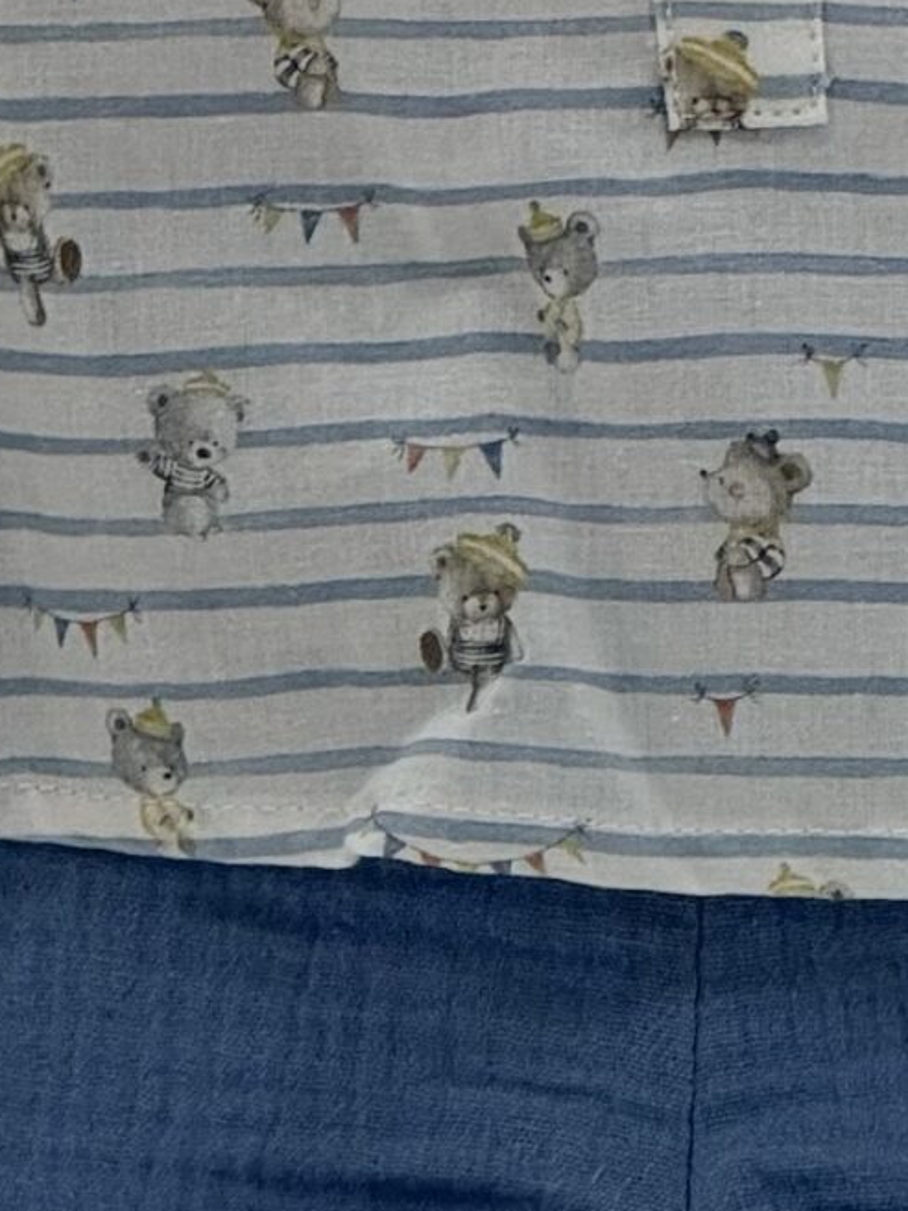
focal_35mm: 468
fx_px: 16368
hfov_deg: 3.2
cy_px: 42
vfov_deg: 4.2
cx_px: 651
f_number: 2.8
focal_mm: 15.66
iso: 125
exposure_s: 1/100
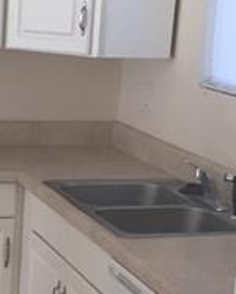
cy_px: 267
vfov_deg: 16.3
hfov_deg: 13.0
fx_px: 1011
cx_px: -38
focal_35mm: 116
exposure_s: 1/40
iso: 40
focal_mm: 4.15
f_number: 2.2
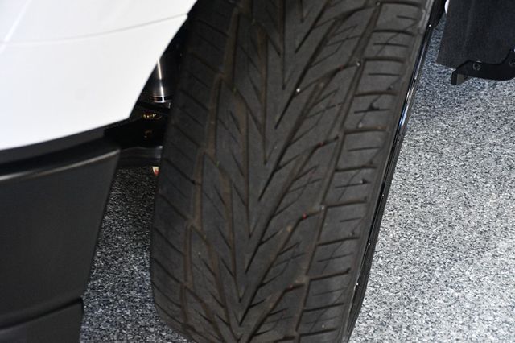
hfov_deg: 28.1
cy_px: 172
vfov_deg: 18.9
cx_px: 258
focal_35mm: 72
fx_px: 1029
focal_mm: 48
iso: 3200
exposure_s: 1/100
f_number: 4.5
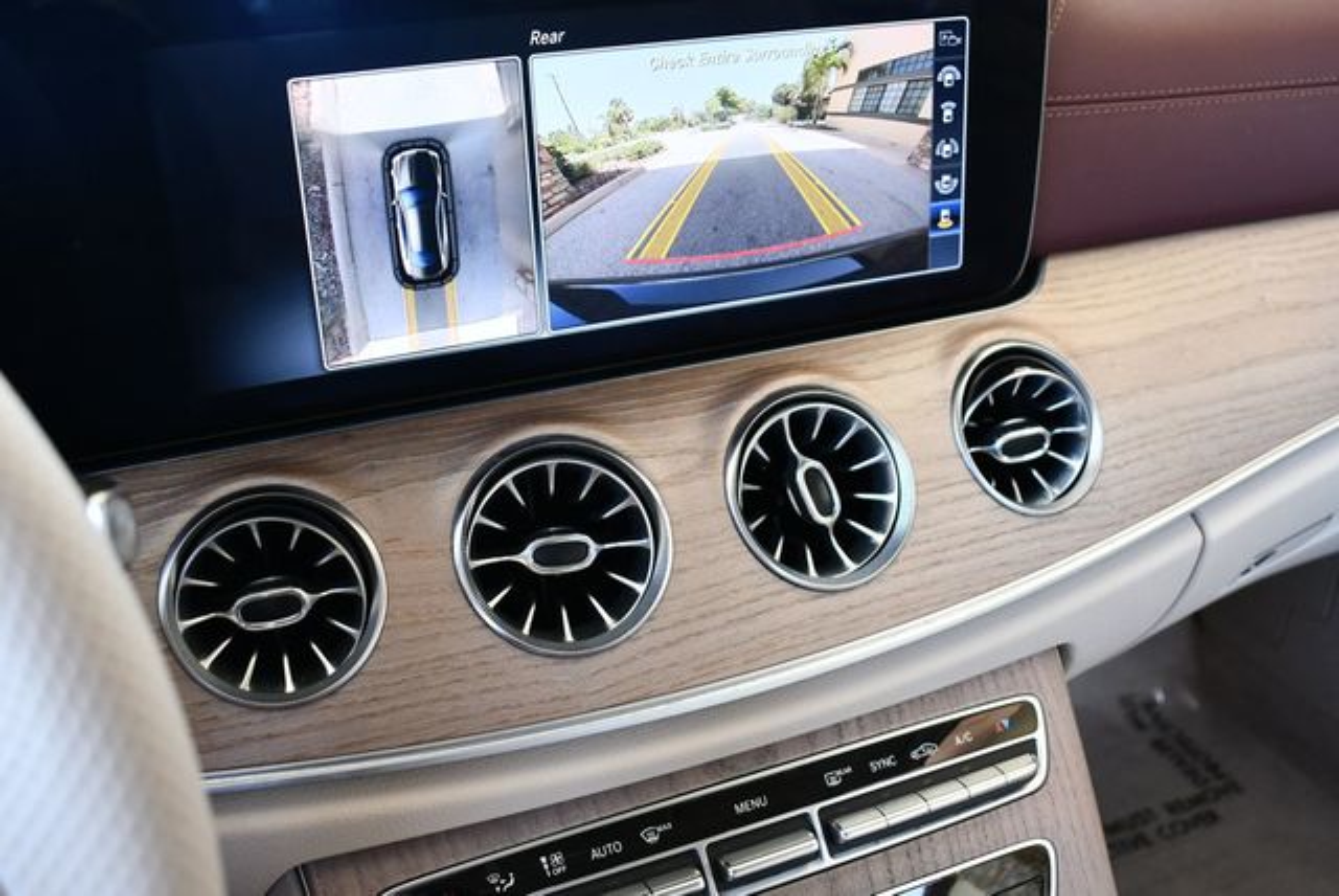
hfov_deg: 48.4
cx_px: 670
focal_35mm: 40
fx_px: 1489
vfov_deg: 33.5
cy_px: 448
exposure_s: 1/200
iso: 800
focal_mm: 20
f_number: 3.5
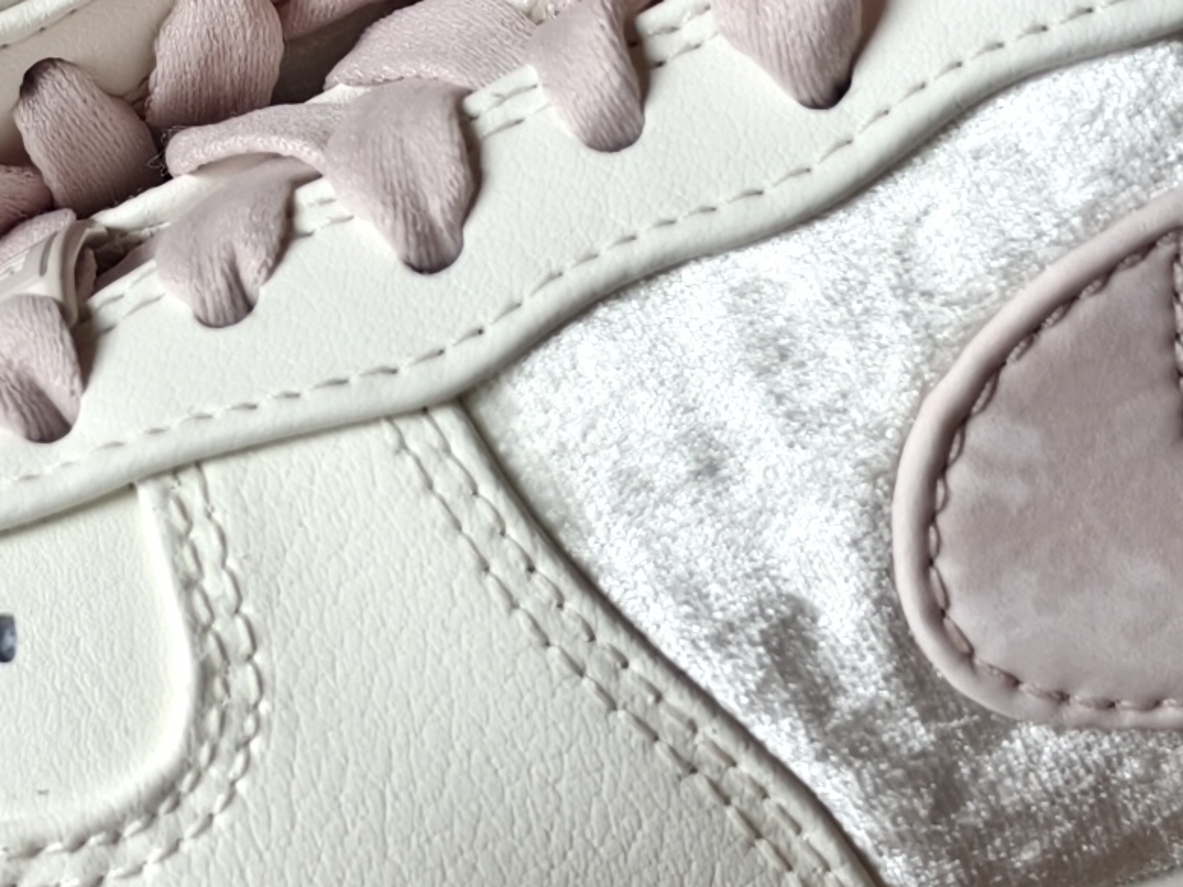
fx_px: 4135
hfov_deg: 16.2
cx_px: 240
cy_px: -169
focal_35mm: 121
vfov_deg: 12.0
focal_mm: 5.6
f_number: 1.57
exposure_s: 1/100
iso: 92
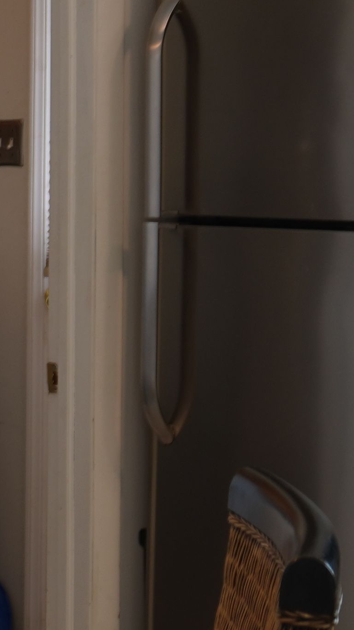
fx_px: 2192
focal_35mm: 131
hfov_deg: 8.8
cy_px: 279
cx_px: -307
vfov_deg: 16.3
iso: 64
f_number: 4
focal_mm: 19
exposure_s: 1/8
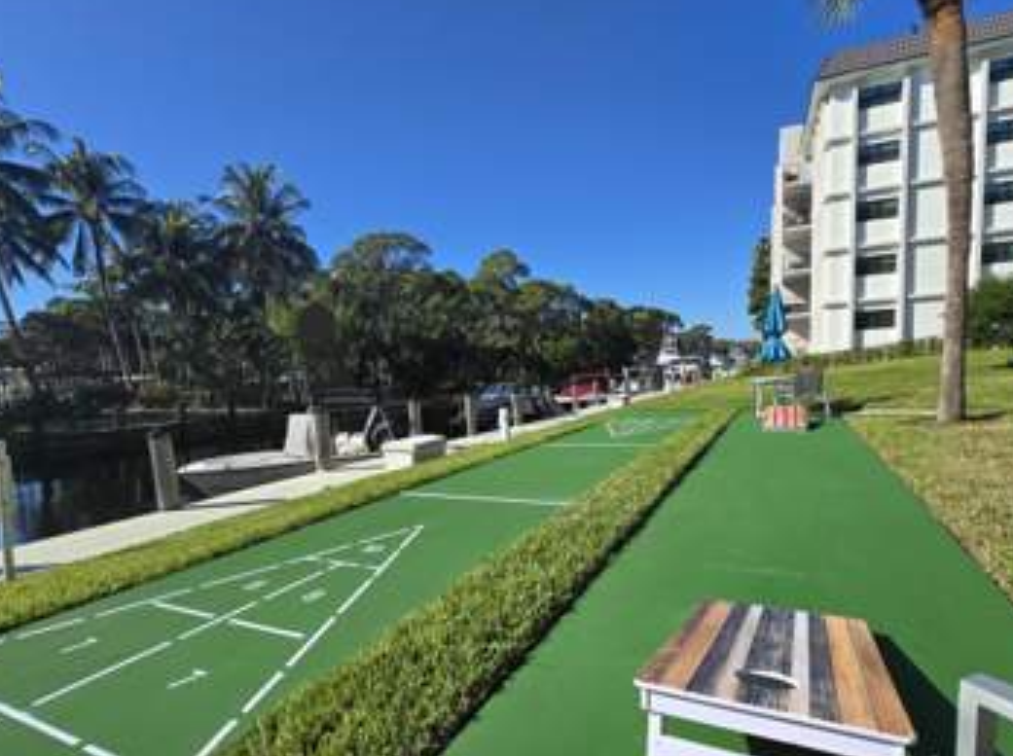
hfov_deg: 87.8
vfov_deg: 70.9
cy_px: 442
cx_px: 493
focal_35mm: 18
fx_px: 526
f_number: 2.2
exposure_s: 1/2572
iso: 50
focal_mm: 2.2
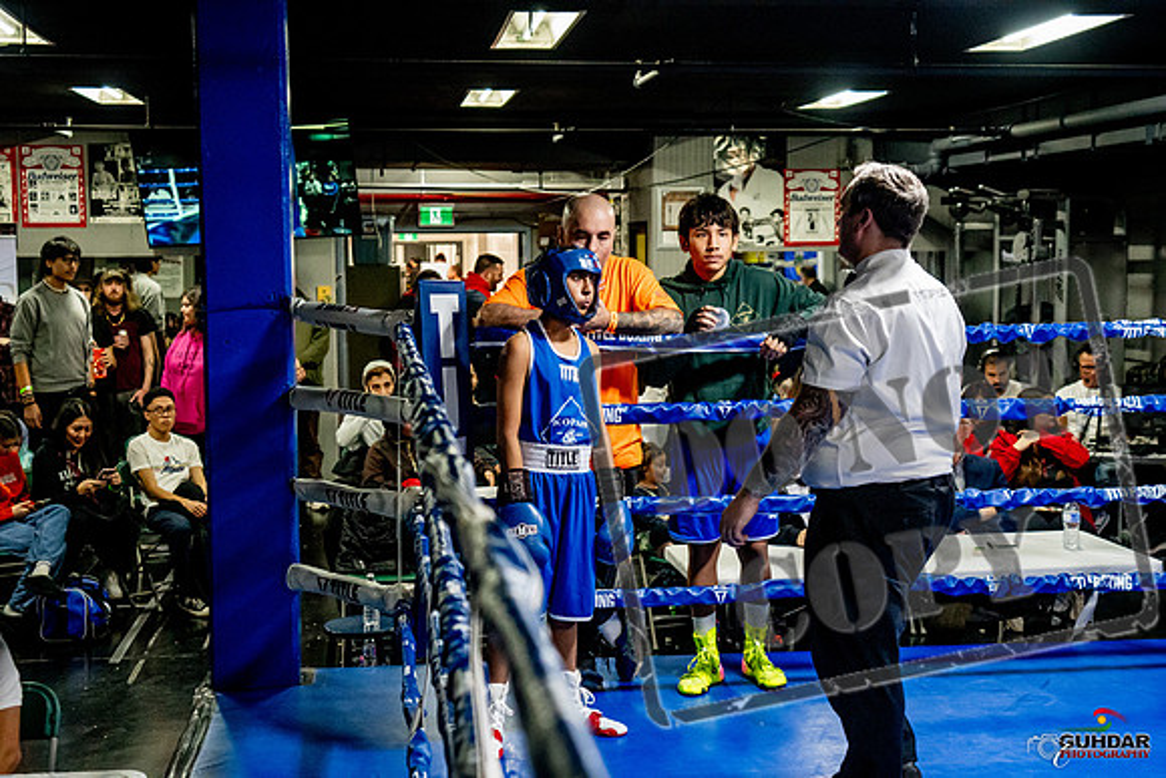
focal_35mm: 52
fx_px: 1685
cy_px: 389
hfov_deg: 38.2
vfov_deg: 26.0
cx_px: 583
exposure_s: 1/800
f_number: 2.8
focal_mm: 35
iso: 5000
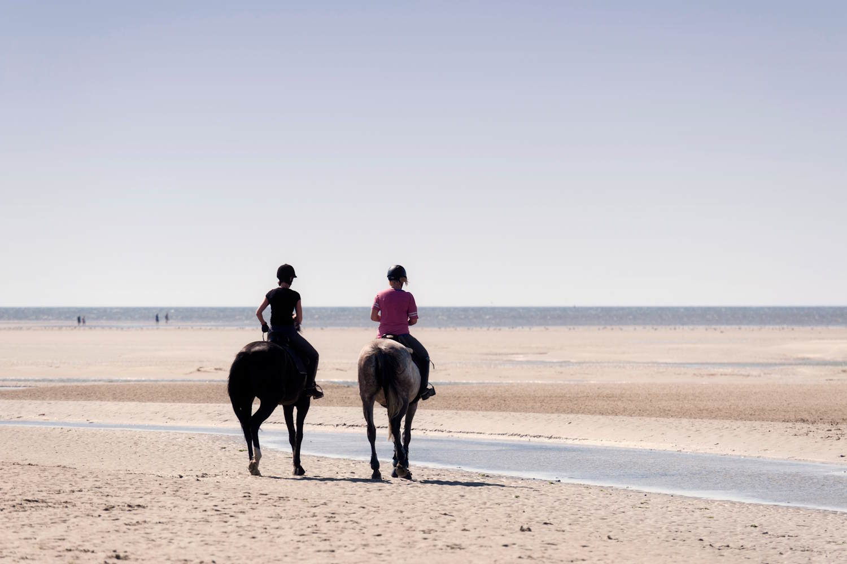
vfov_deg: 5.5
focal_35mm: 250
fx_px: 5881
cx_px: 424
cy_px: 282
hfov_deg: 8.2
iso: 200
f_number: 8
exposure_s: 1/400
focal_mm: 250
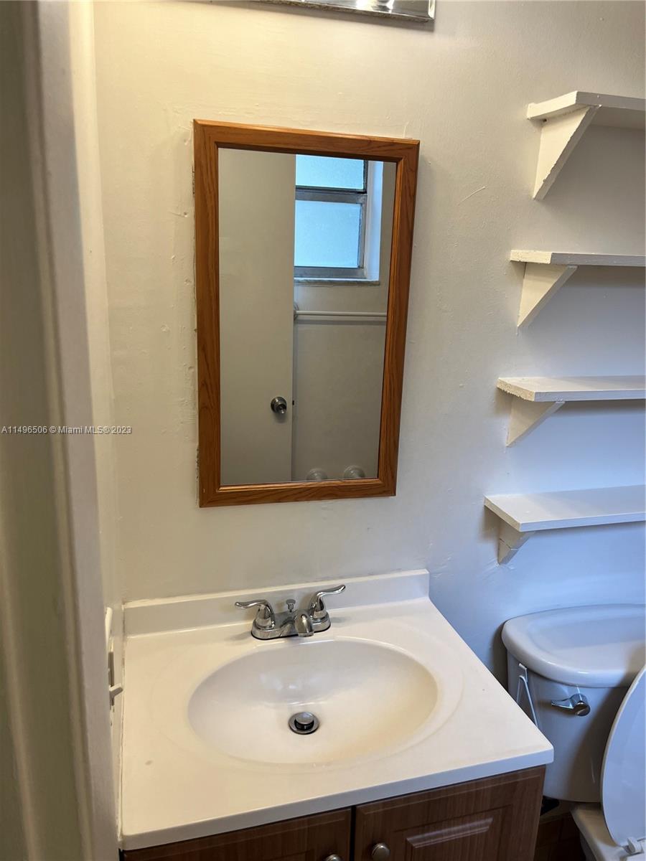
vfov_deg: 67.3
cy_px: 430
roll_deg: -0.7
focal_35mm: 26
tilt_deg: -14.6
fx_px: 647
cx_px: 323
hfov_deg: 53.1
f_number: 1.6
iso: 32
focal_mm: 5.1
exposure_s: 1/120
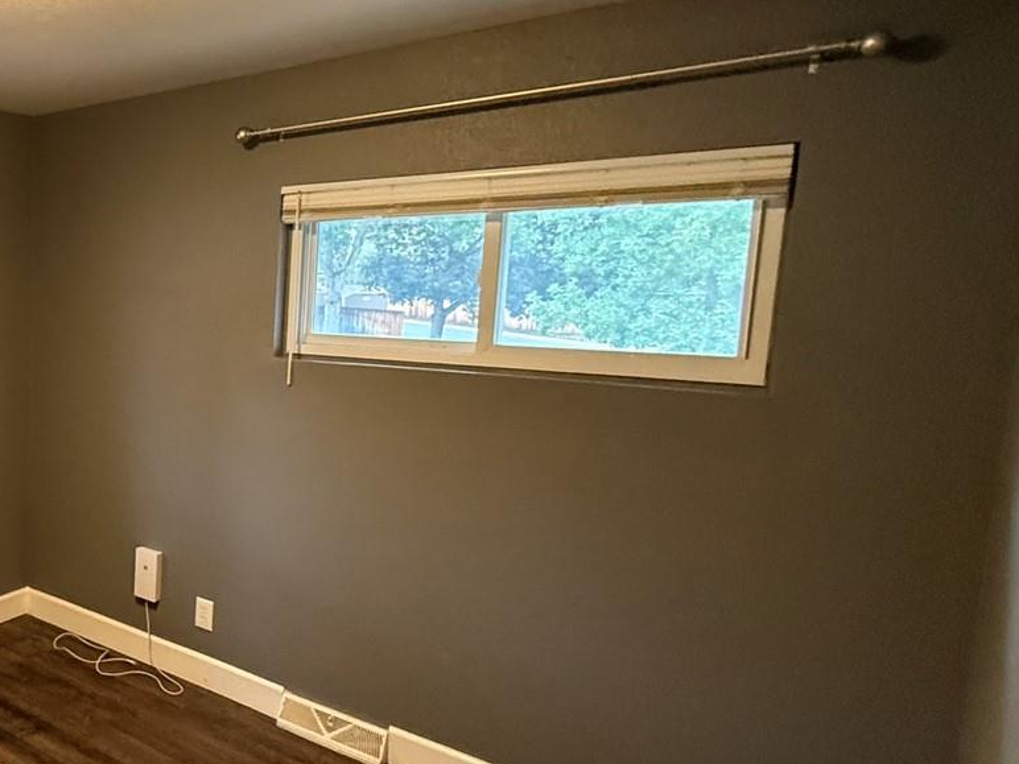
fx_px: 854
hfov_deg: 49.0
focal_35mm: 29
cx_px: -25
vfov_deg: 48.2
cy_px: 381
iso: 640
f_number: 2.2
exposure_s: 1/60
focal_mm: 2.22
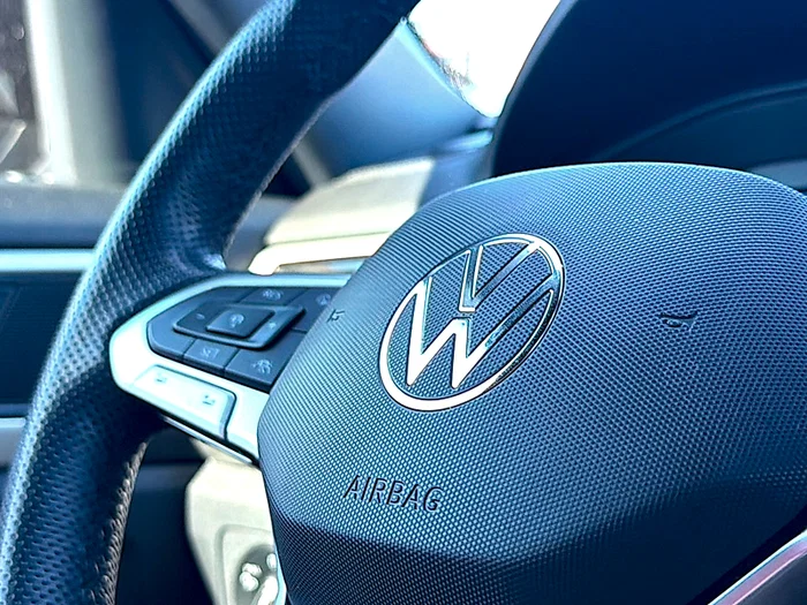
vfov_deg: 34.3
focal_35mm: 42
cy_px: 302
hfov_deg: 44.8
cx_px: 404
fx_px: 979
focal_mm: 6.76
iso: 100
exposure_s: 1/109
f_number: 1.78
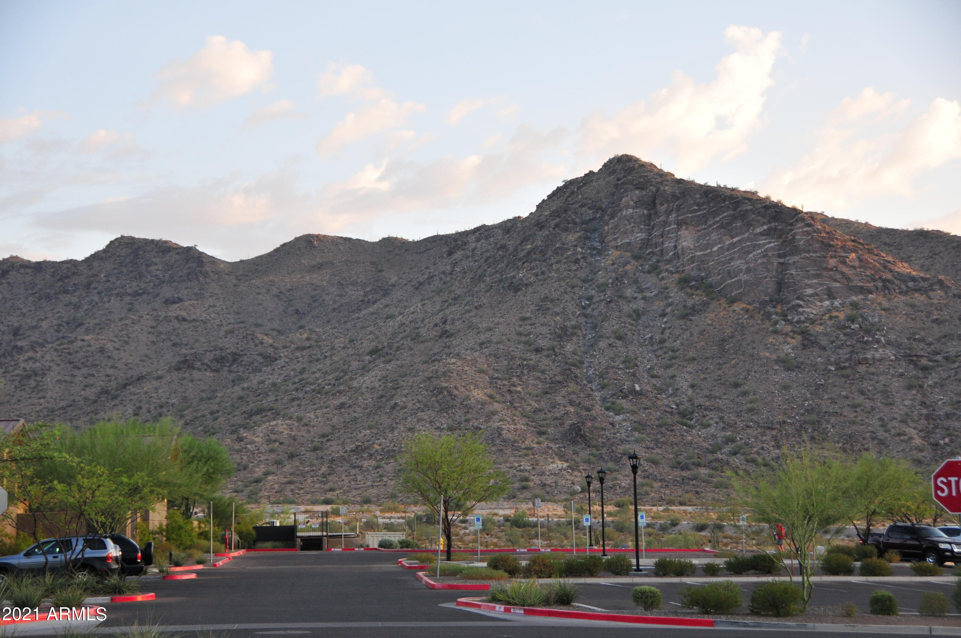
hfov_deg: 27.0
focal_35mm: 75
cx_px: 480
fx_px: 1999
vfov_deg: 18.1
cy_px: 319
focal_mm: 50
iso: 400
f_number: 4.8
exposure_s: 1/320
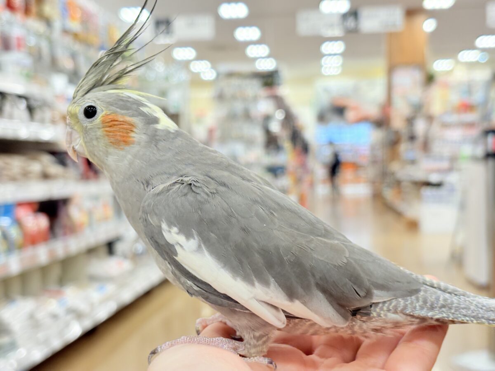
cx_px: 248
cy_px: 186
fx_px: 744
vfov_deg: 28.0
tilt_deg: -0.5
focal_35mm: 52
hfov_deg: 36.8
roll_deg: +2.1
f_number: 1.6
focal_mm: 5.96
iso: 125
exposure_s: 1/100
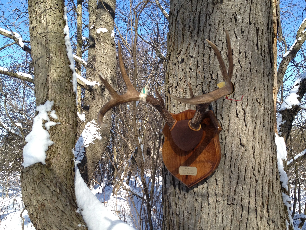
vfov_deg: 36.8
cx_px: 169
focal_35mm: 39
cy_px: 120
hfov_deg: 47.8
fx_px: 345
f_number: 2.4
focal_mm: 4.28
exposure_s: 1/1151
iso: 80
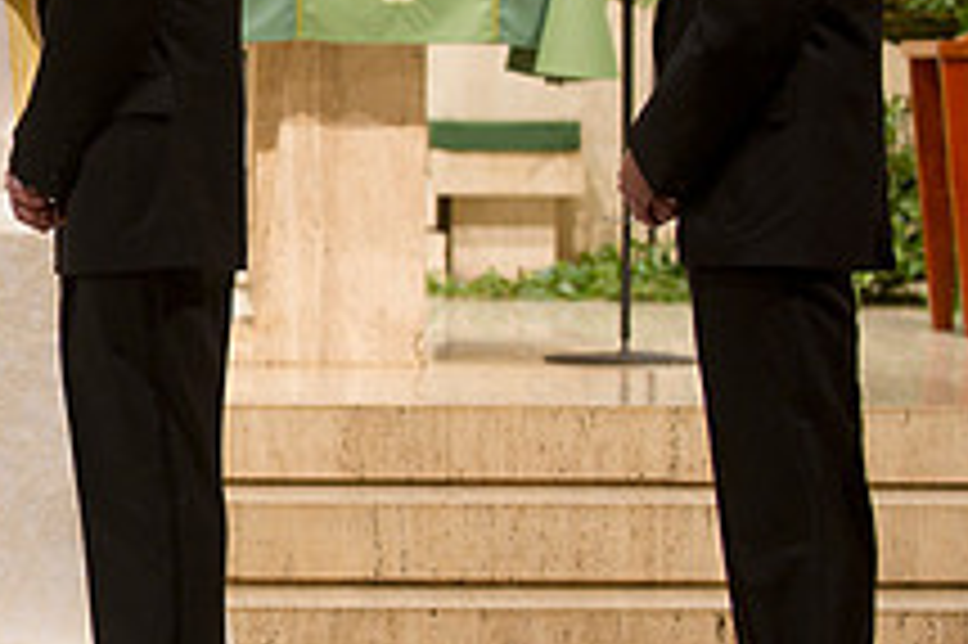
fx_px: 6233
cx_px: -203
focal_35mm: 232
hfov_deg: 8.8
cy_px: 257
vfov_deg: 5.9
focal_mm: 86
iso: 1600
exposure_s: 1/60
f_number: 2.8
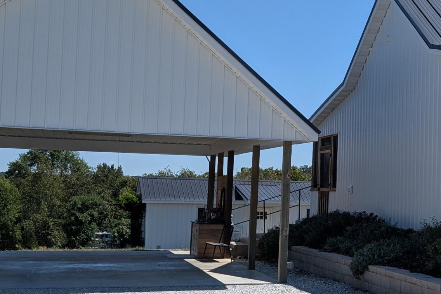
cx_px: 397
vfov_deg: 20.6
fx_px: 808
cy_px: 169
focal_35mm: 66
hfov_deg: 29.3
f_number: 1.68
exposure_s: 1/1185
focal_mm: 6.9
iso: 22
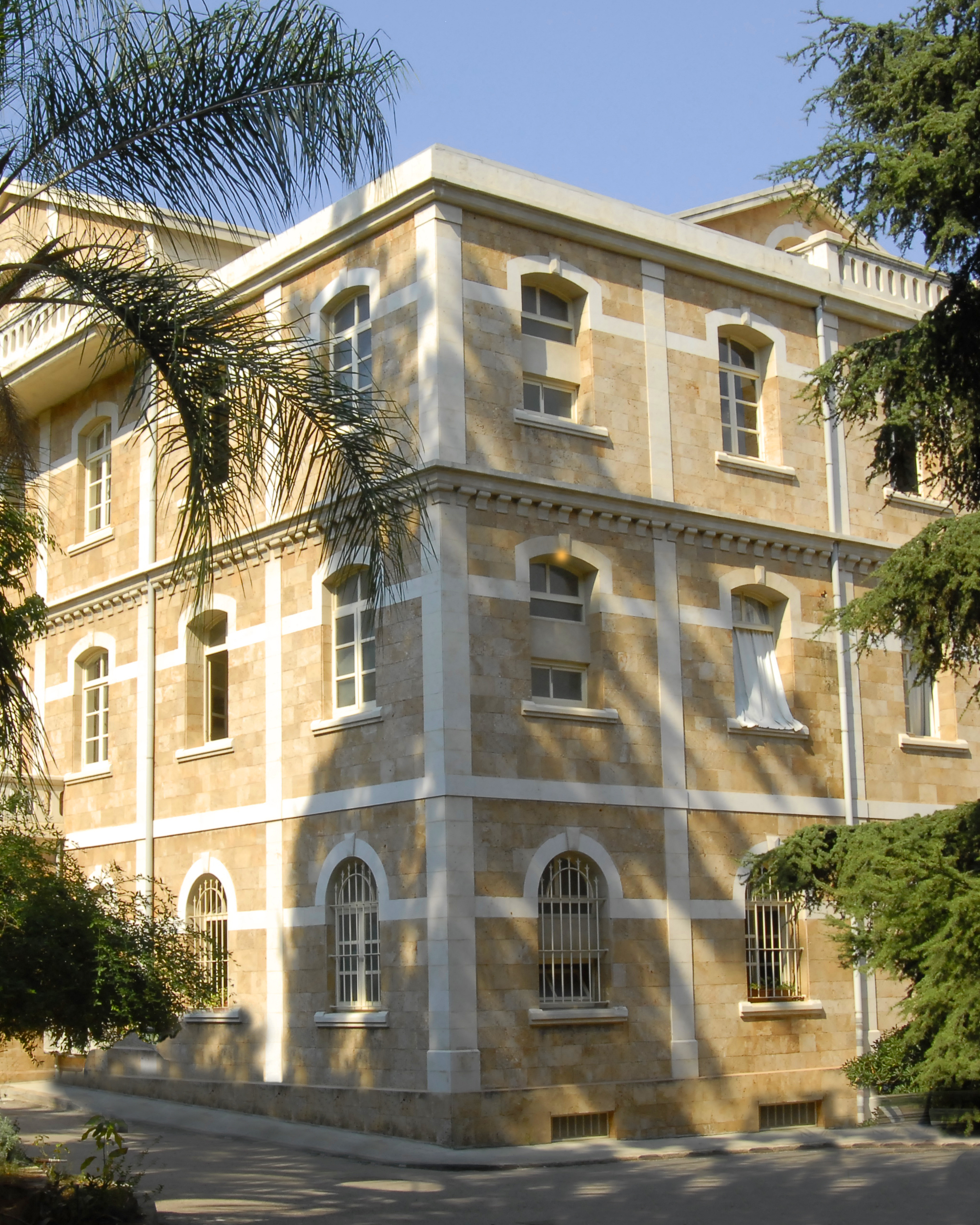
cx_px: 413
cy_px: 611
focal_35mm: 51
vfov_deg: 36.7
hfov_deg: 29.6
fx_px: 1849
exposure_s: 1/100
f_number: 18
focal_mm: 24
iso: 400
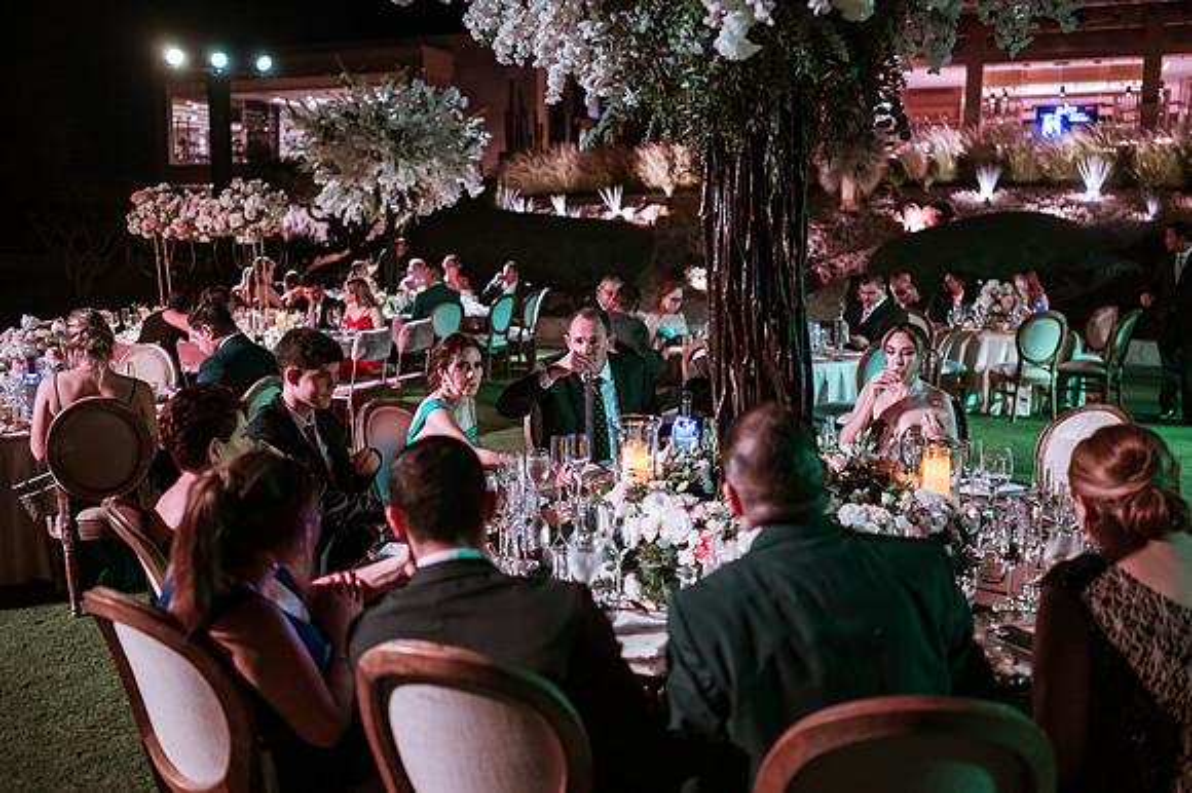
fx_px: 1158
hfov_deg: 54.5
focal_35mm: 35
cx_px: 596
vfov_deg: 37.8
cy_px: 396
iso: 1600
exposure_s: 1/80
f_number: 1.8
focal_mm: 35
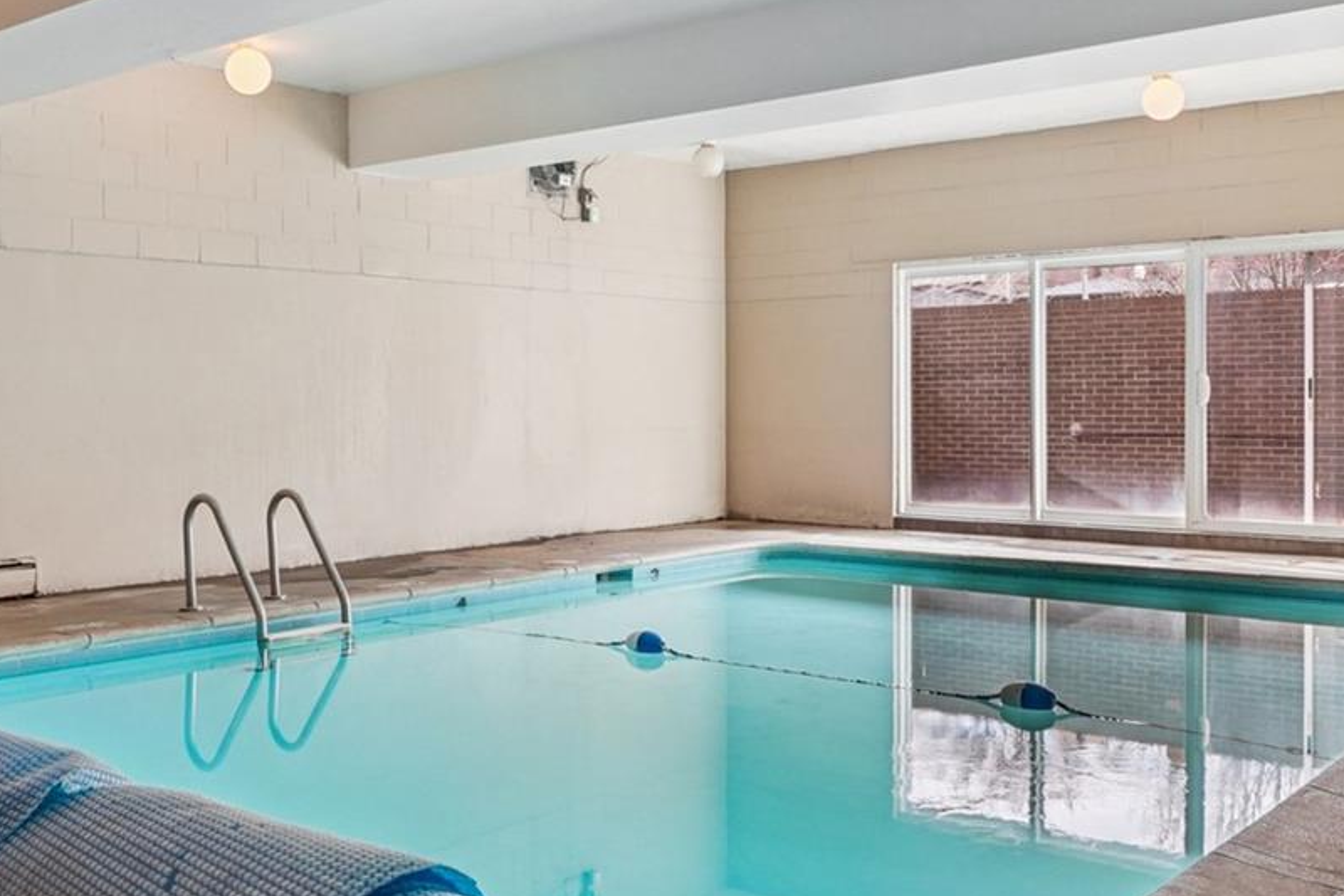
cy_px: 456
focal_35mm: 36
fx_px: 1344
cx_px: 660
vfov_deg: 36.9
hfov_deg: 53.1
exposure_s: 1/25
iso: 400
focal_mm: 12
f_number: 8
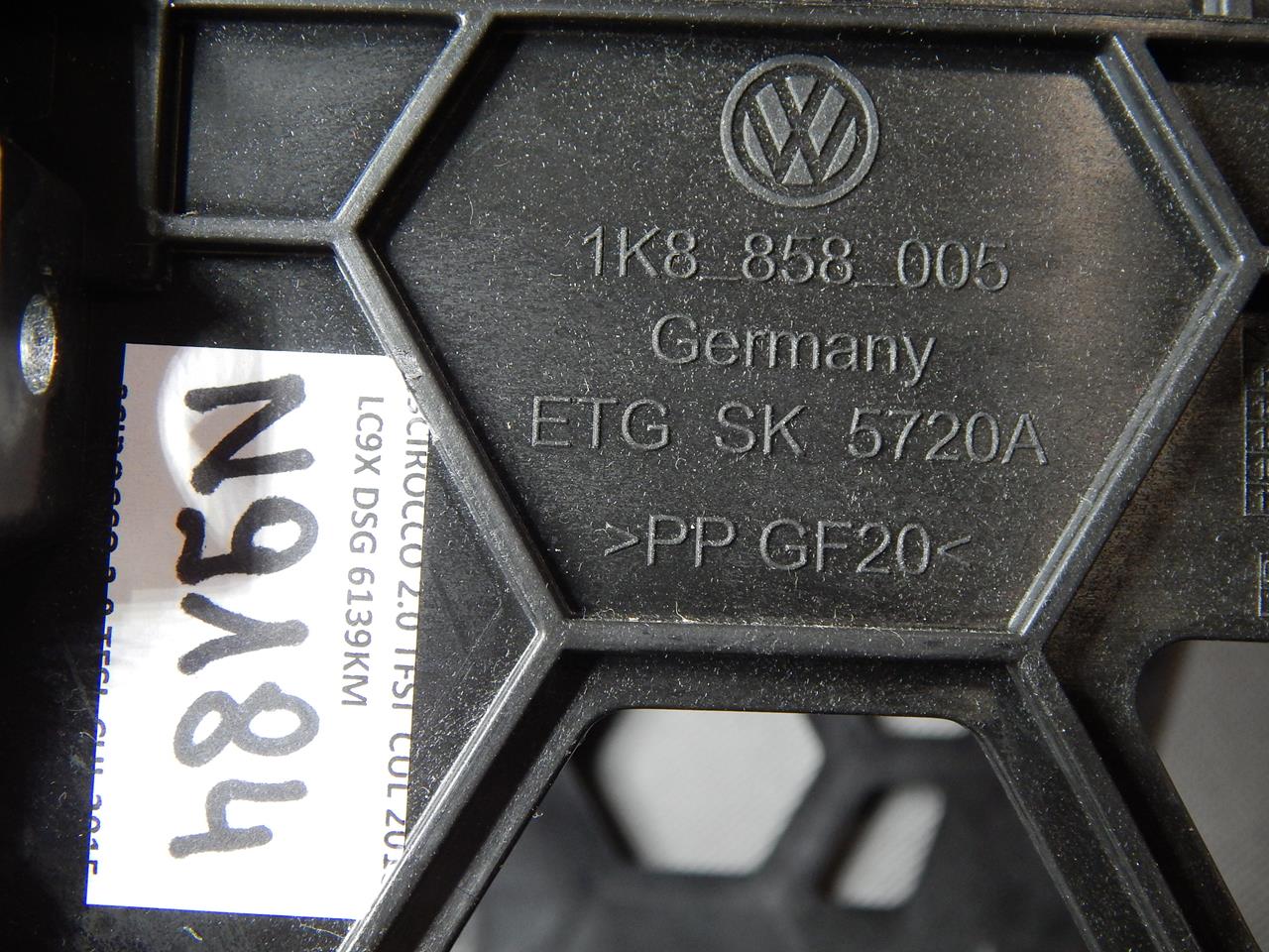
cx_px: 634
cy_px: 476
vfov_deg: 33.6
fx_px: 1576
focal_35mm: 43
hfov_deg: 43.9
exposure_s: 1/30
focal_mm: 7.7
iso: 400
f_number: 3.6
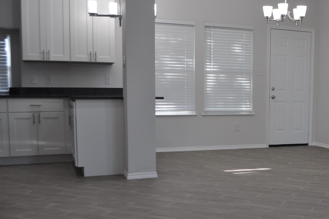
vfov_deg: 28.5
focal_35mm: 47
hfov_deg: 39.6
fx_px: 429
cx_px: 281
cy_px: 138
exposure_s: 1/100
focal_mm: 18
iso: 400
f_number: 5
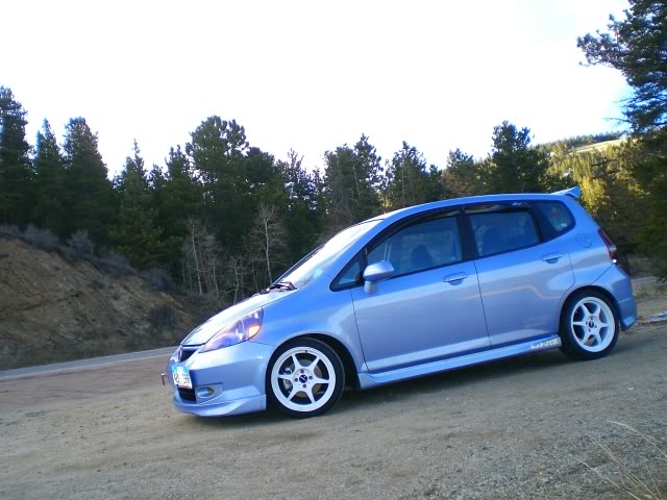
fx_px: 732
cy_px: 250
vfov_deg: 37.7
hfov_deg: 49.0
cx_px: 334
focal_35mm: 38
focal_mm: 6.3
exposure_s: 1/125
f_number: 3.1
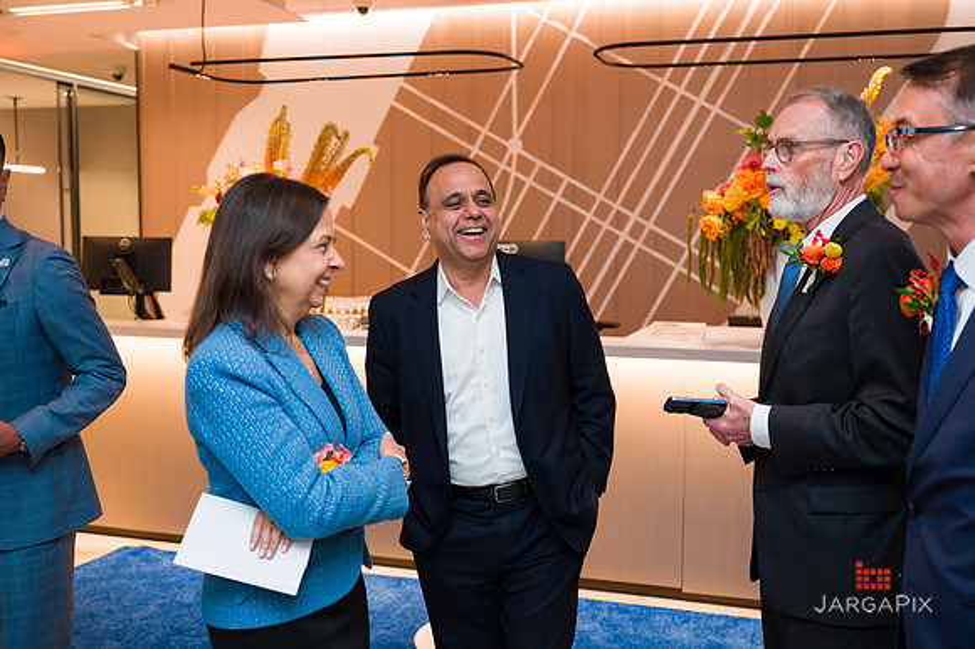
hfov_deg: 51.6
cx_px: 488
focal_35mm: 37
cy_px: 324
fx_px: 1007
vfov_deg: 35.7
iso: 800
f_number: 3.2
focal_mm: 37
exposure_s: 1/160
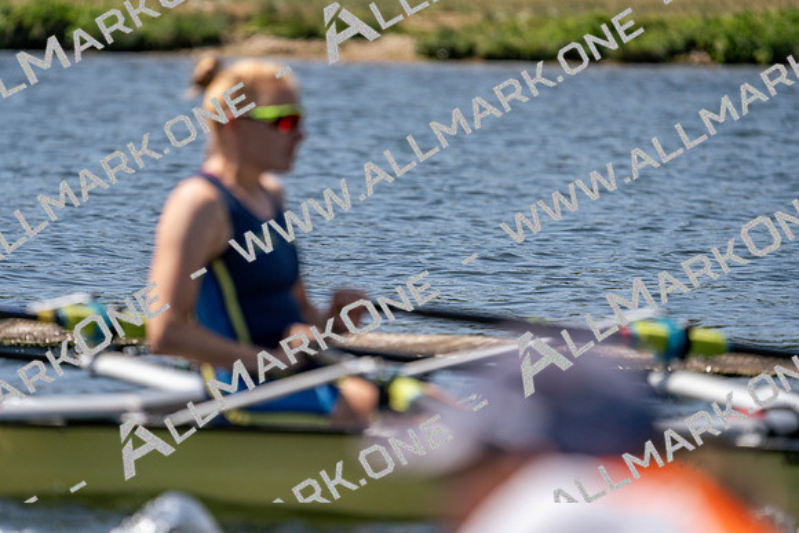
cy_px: 266
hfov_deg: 4.7
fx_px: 9790
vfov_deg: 3.1
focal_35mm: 441
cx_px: 400
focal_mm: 441
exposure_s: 1/2000
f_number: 6.3
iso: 250
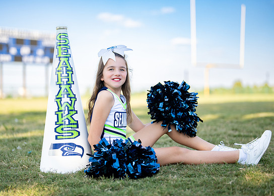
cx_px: 121
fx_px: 475
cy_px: 100
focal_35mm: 61
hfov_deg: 32.2
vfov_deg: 23.3
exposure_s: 1/2500
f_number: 1.2
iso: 100
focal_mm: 50
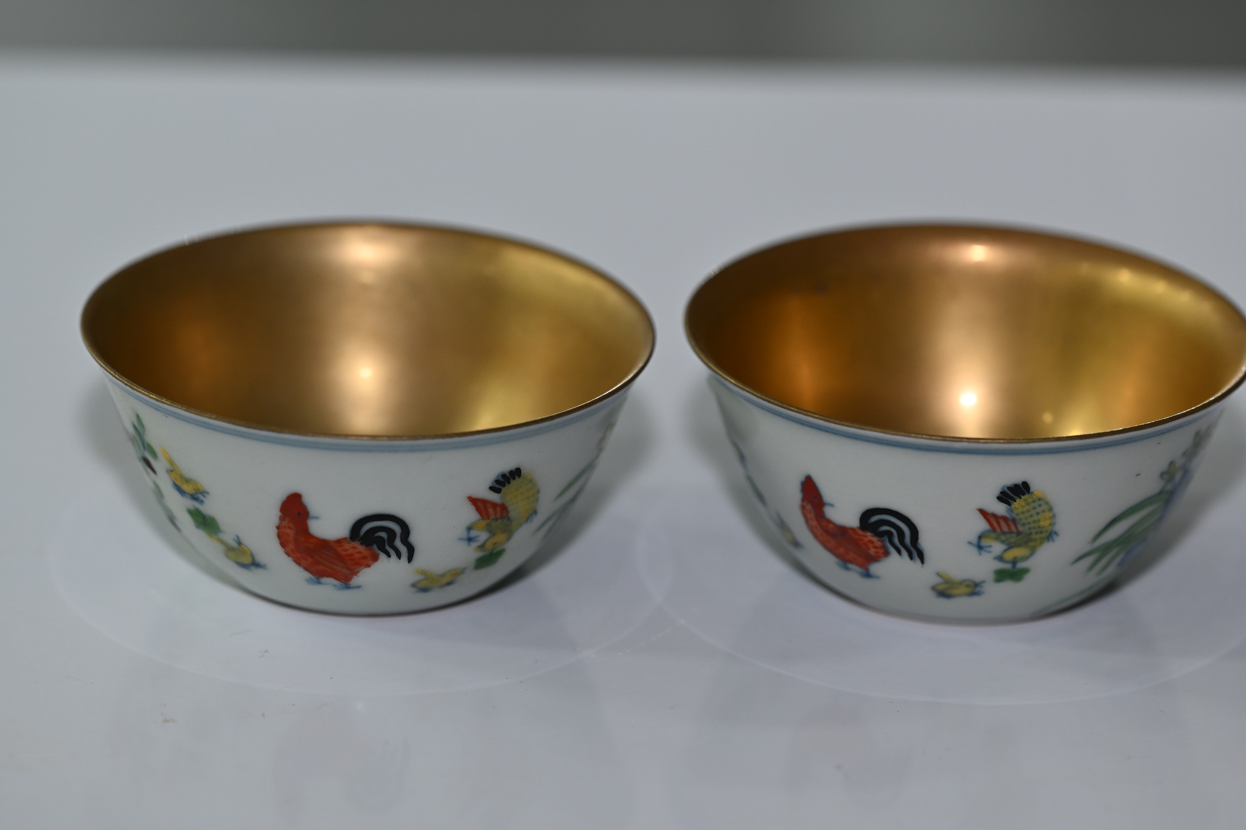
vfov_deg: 8.7
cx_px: 623
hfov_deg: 13.0
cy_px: 415
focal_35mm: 158
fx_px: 5451
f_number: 4
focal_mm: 105
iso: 360
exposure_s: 1/60
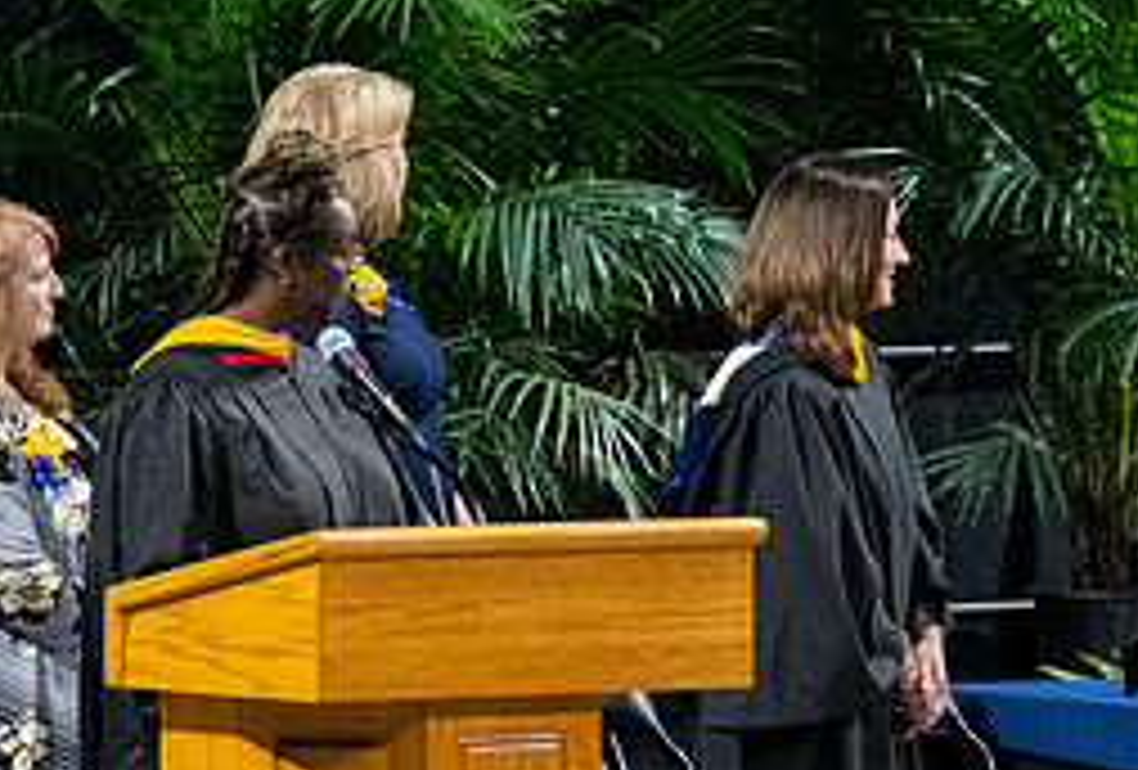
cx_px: 1442
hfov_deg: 2.7
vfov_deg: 1.8
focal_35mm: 773
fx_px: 24538
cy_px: 845
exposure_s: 1/200
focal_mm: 190
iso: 2000
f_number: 4
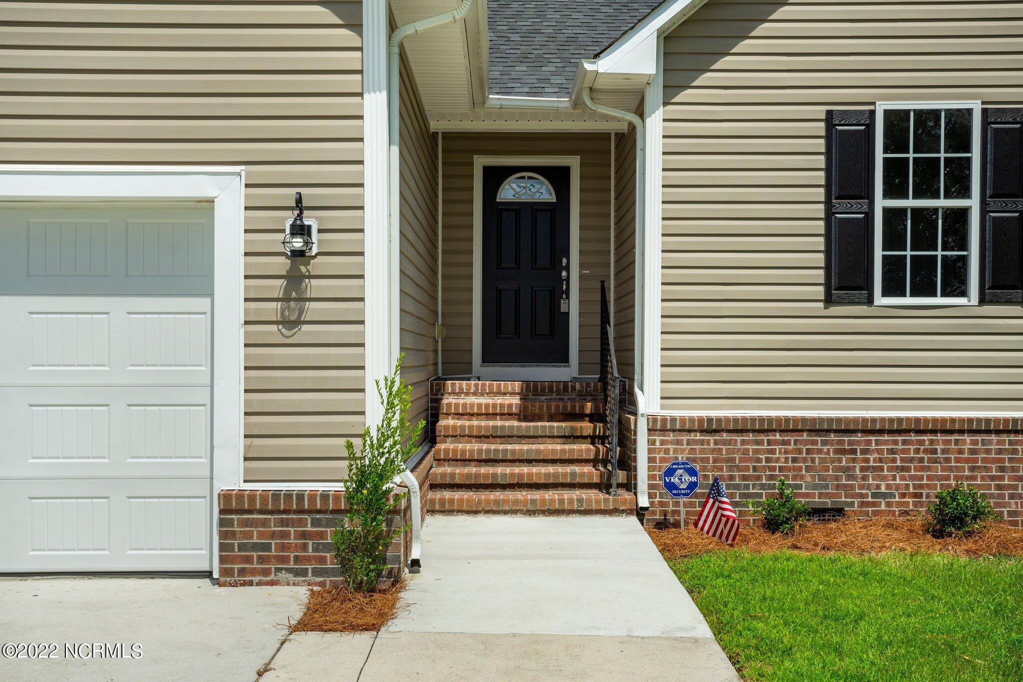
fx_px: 1108
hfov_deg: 49.6
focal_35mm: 39
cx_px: 512
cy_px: 341
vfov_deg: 34.2
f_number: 8
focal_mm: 39
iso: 125
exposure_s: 1/500
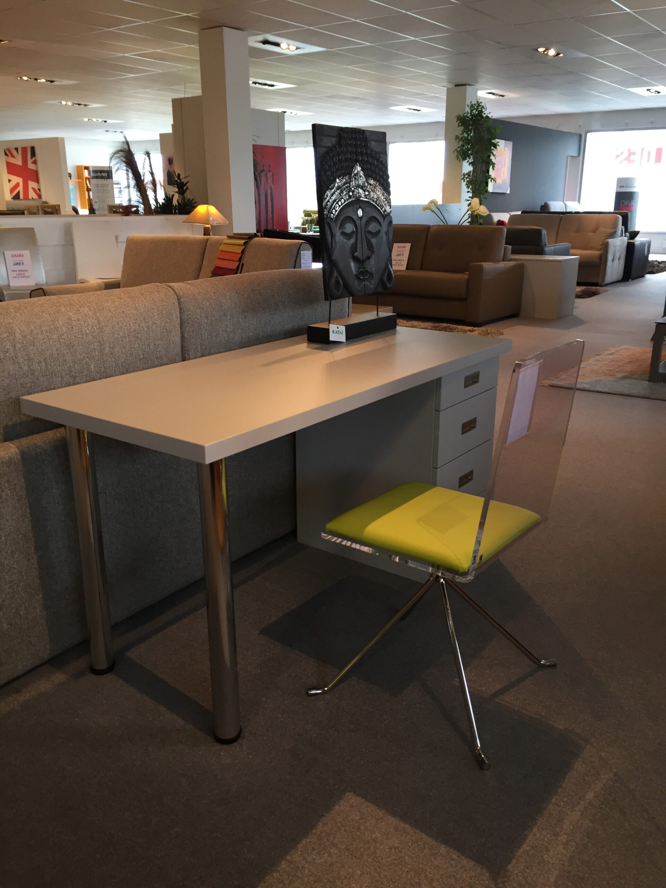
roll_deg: +0.3
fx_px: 744
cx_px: 333
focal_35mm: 29
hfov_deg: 48.2
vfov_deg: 61.7
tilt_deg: -17.1
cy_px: 444
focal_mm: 4.15
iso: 100
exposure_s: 1/33
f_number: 2.2
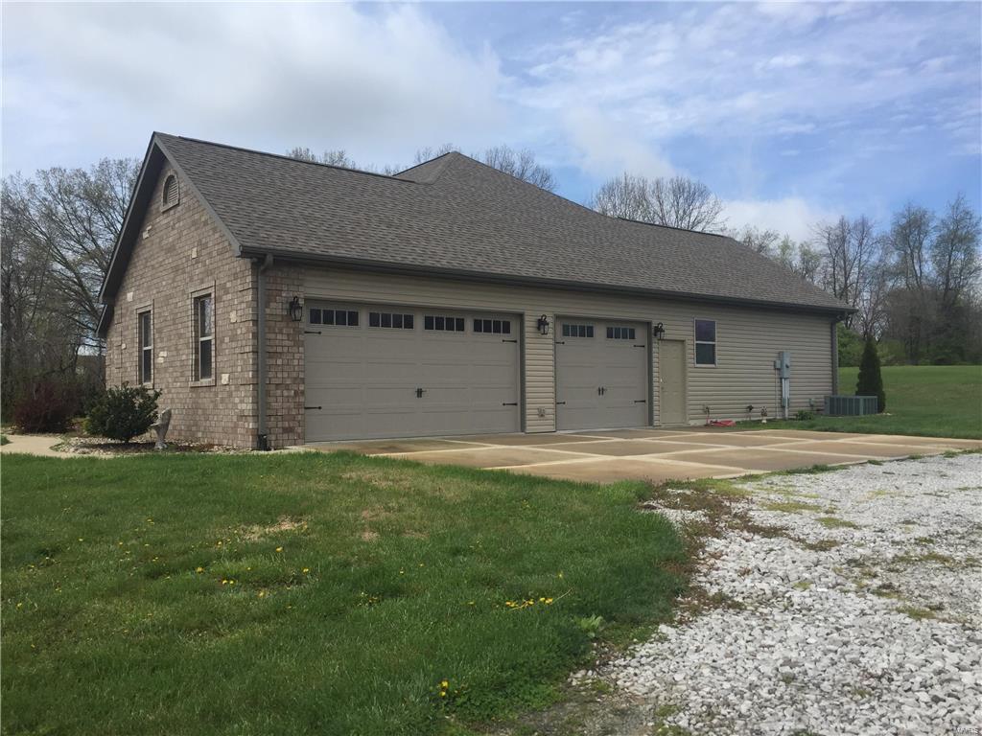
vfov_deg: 48.2
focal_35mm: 29
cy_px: 368
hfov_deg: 61.7
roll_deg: +1.3
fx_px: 823
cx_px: 491
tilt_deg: +2.9
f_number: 2.2
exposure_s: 1/2083
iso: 32
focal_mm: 4.15
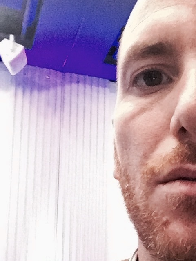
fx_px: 468
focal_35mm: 62
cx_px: 196
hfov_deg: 22.7
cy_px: 210
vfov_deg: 30.4
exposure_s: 1/17
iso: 640
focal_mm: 2.65
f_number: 2.2
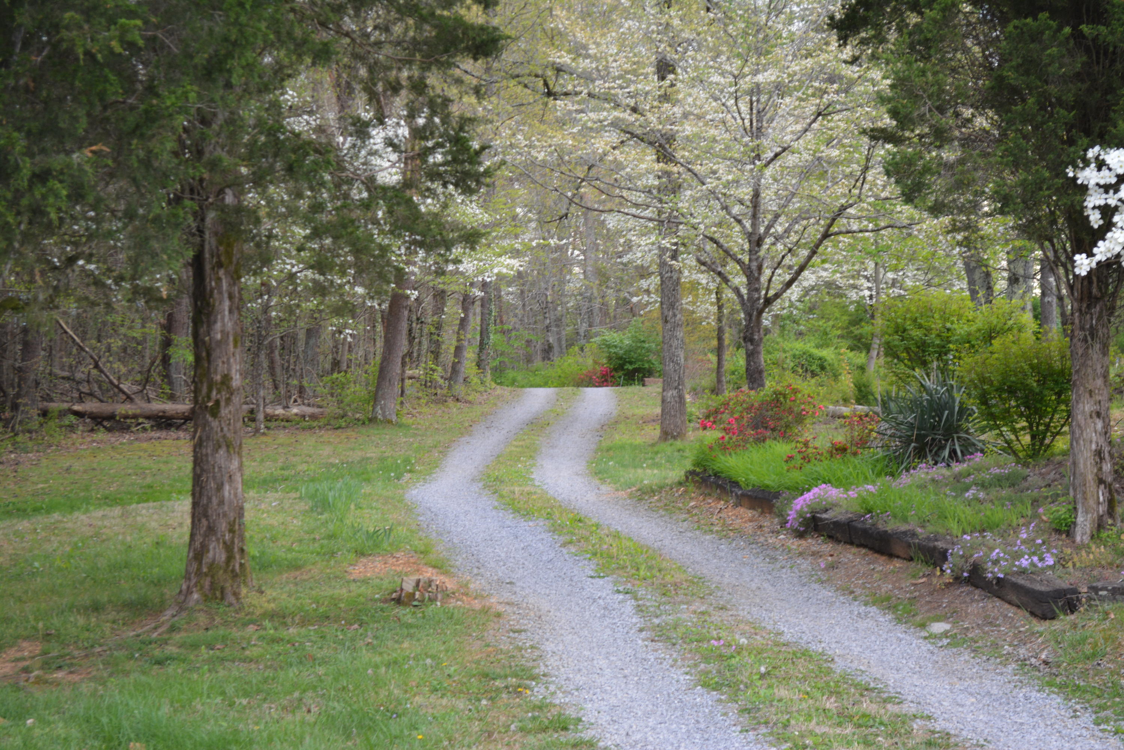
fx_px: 2576
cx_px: 562
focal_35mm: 82
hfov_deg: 24.6
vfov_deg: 16.6
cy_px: 375
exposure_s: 1/100
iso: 400
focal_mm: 55
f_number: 5.6
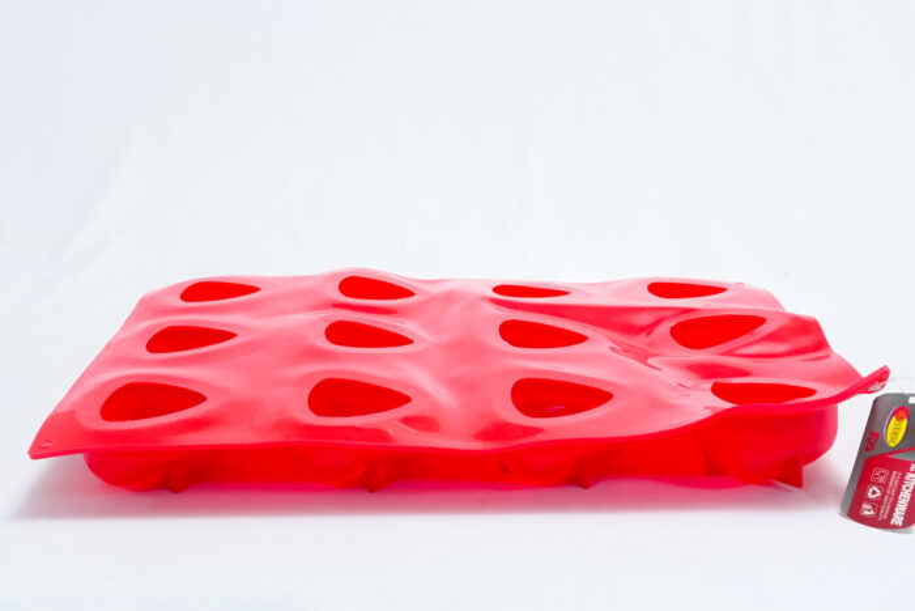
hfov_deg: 40.3
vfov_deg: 27.5
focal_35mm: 49
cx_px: 458
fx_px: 1246
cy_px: 306
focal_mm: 33
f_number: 10
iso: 3200
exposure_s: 1/125
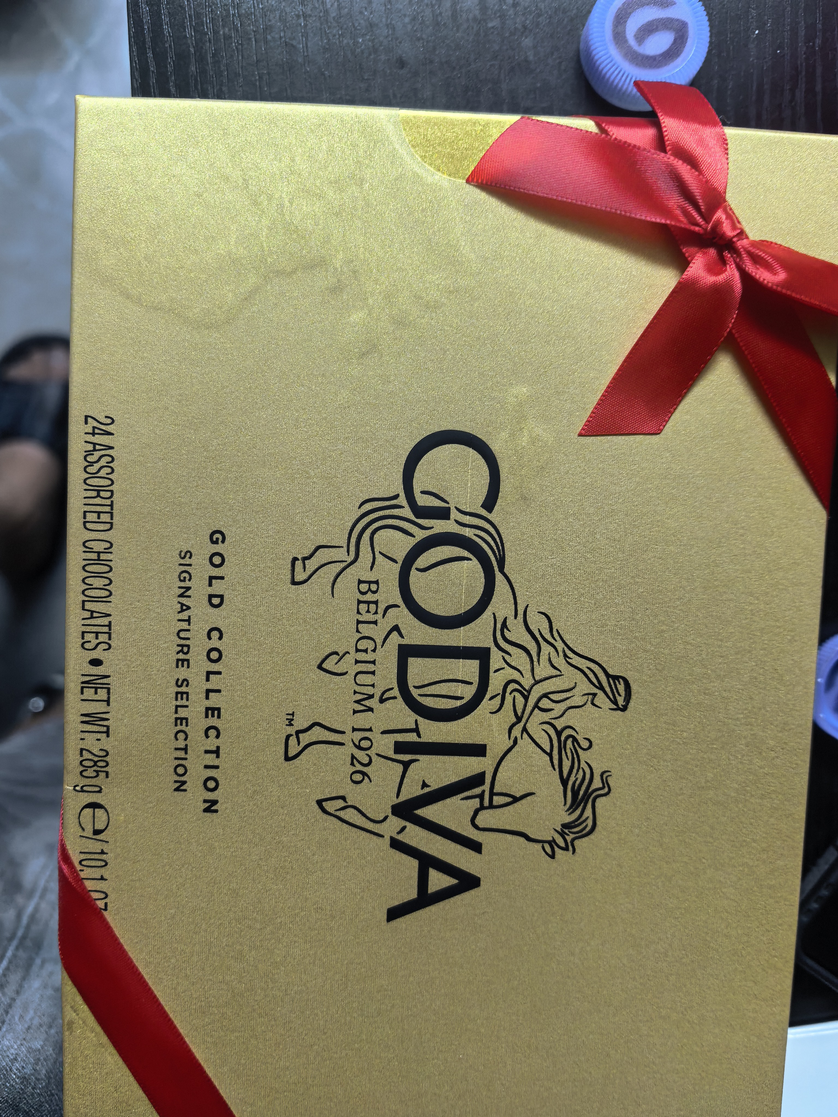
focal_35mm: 24
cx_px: 419
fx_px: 775
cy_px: 558
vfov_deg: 71.6
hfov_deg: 56.8
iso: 800
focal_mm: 8.5
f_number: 2
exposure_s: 1/33.3
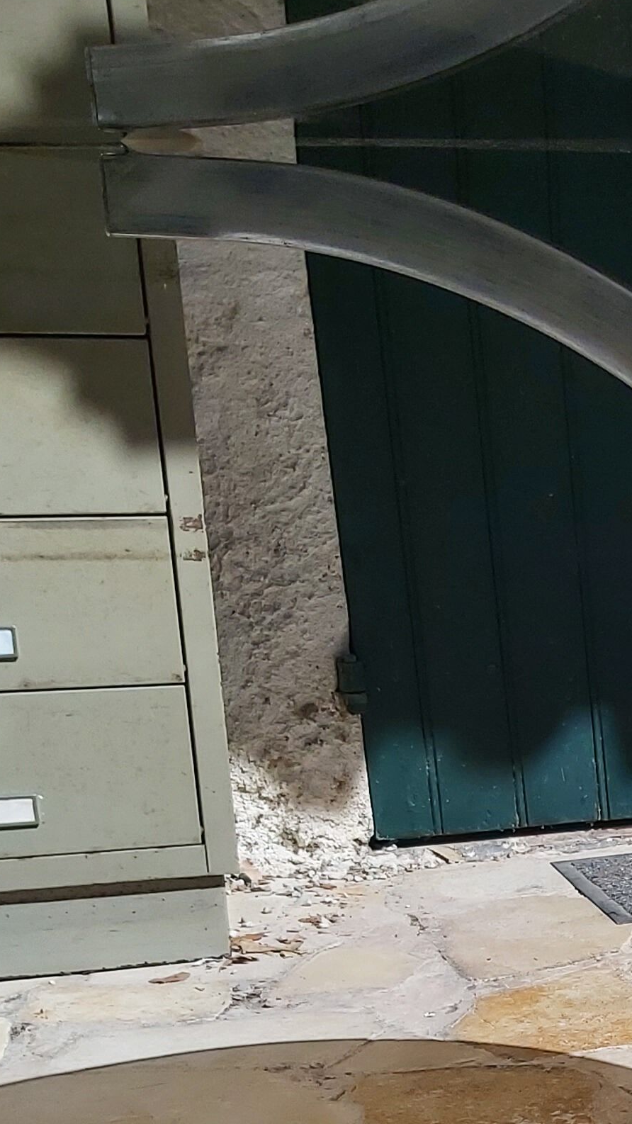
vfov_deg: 28.0
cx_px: 1028
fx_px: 2145
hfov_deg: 15.1
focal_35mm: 72
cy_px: 1056
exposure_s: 1/4163
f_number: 1.7
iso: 64
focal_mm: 3.92
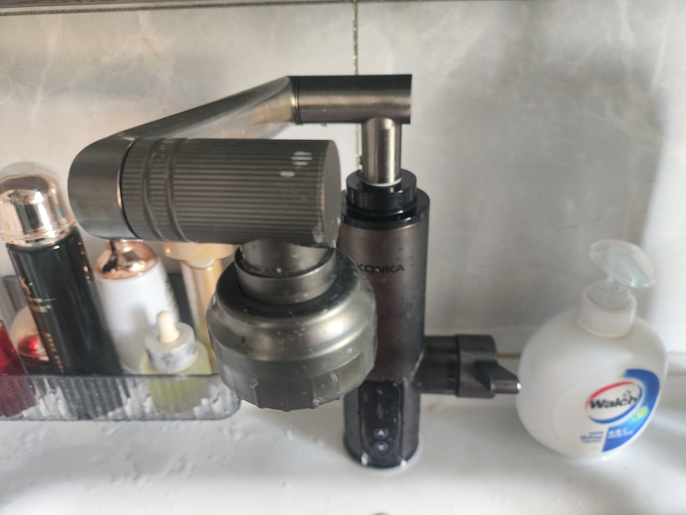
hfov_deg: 71.6
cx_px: 343
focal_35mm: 24
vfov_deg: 56.9
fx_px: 476
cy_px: 258
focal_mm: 4.68
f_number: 1.8
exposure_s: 1/33.3
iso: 510
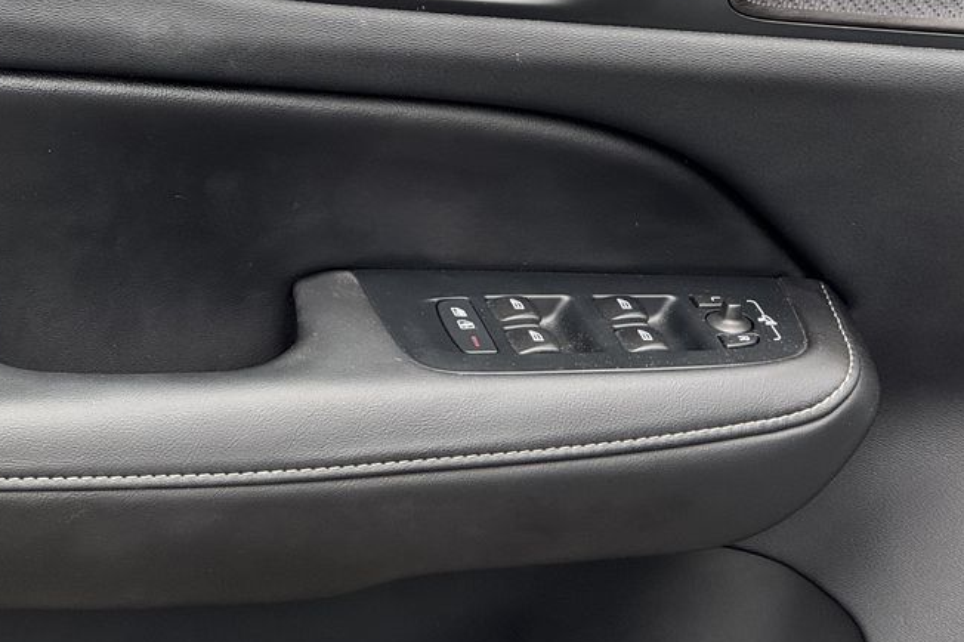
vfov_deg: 10.2
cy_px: 213
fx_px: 3586
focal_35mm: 134
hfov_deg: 15.3
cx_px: 664
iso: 32
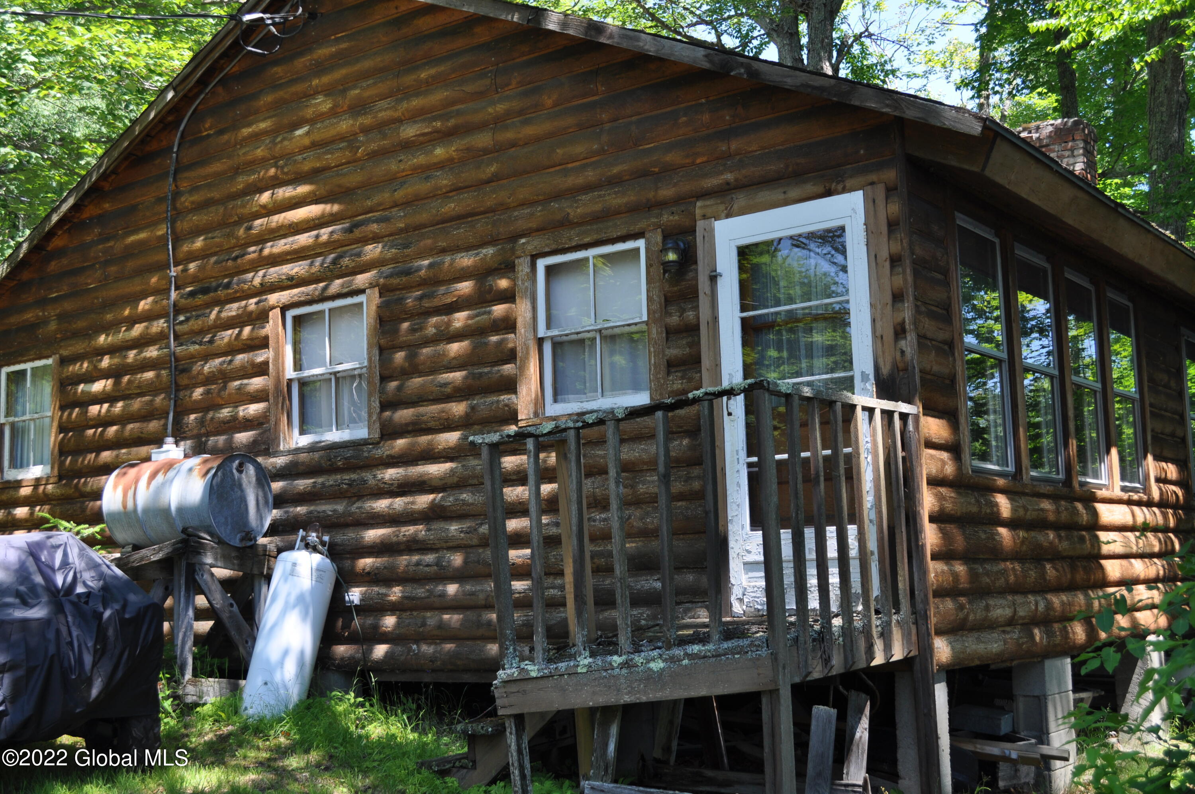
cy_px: 397
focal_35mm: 44
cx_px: 598
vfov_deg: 30.8
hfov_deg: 45.0
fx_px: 1442
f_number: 5.6
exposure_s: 1/125
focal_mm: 29
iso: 200
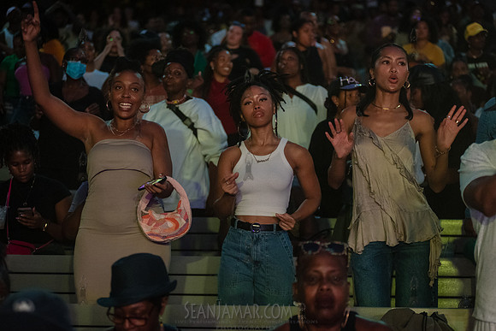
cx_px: 248
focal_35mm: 80
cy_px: 166
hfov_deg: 25.4
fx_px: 1102
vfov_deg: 17.1
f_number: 2.8
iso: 5000
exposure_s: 1/160
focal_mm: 80
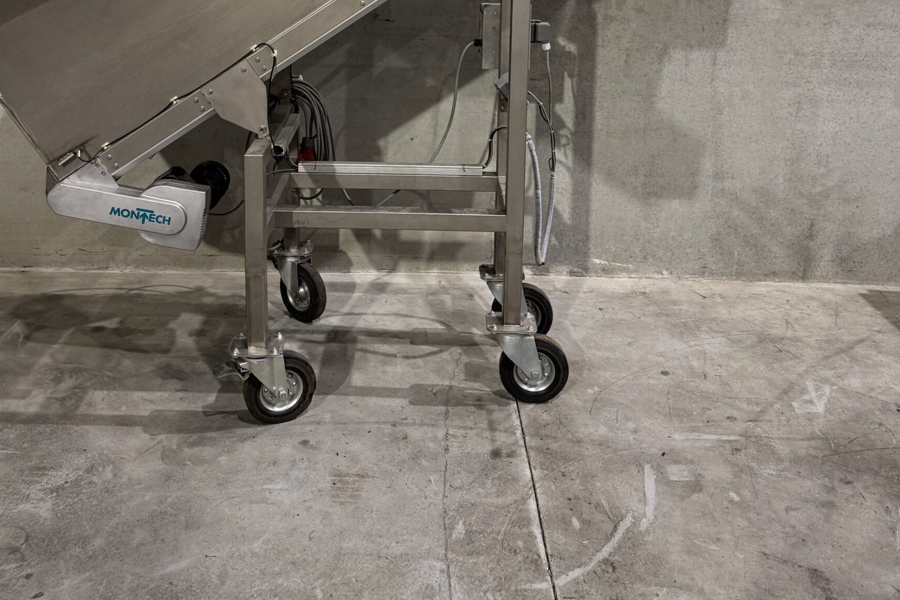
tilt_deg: -9.2
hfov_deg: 51.9
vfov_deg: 33.3
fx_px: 925
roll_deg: -1.7
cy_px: 19
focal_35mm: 37
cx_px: 423
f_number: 1.78
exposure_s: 1/91
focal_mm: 6.76
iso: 200
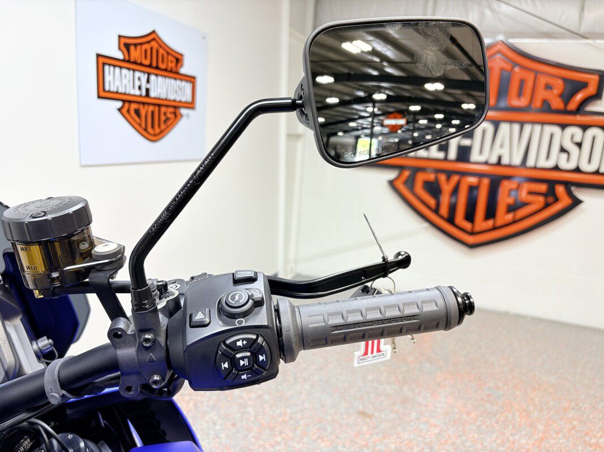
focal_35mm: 26
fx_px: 454
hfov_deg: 67.3
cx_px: 302
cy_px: 226
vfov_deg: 53.1
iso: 50
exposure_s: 1/120
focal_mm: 5.96
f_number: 1.6
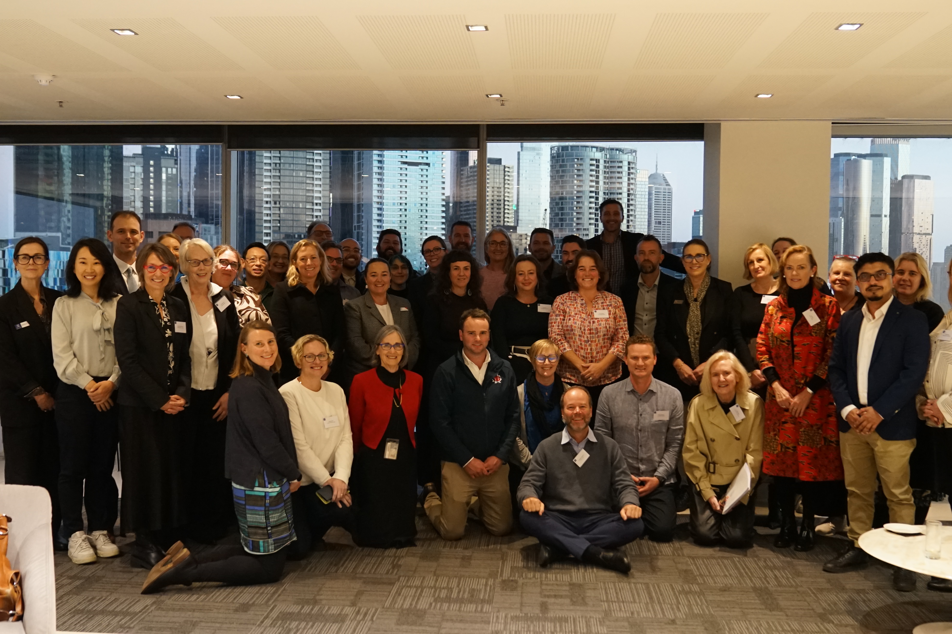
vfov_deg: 36.9
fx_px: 952
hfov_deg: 53.1
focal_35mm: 36
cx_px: 476
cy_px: 317
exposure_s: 1/160
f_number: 2.8
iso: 2500
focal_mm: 24
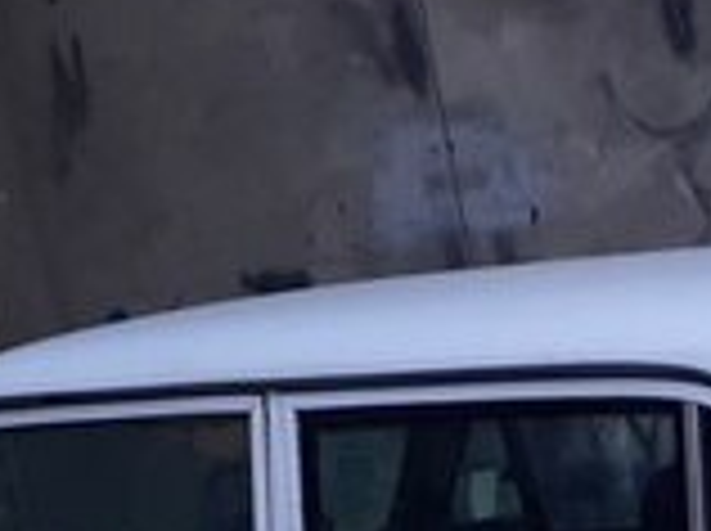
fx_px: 2317
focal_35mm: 113
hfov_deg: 17.0
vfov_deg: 12.3
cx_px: 742
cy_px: 835
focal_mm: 3.6
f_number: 1.9
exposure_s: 1/1225
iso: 40
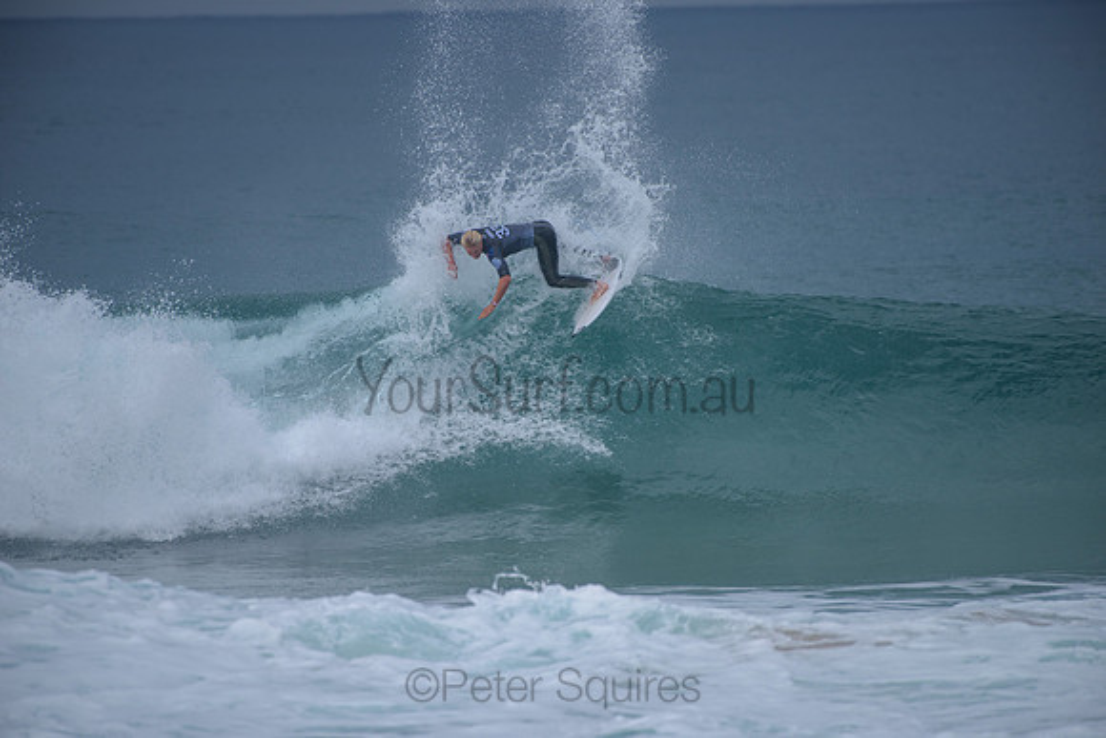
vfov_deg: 2.8
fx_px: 15364
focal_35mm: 500
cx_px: 553
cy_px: 369
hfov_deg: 4.1
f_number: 5.6
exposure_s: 1/2000
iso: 180
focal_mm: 500
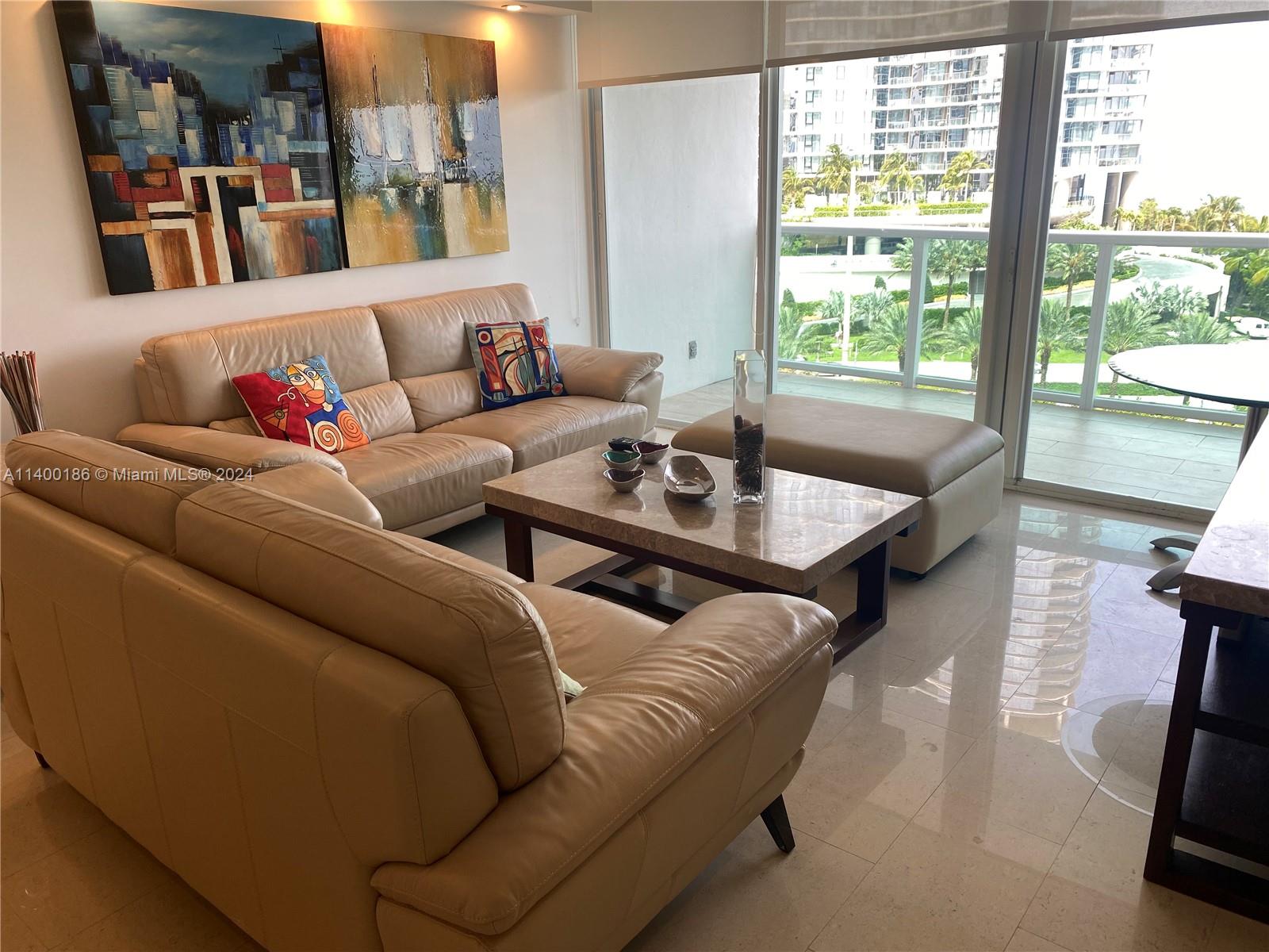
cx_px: 634
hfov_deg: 67.3
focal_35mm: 26
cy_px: 476
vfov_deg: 53.1
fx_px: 953
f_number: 1.8
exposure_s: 1/122
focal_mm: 4.25
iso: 32
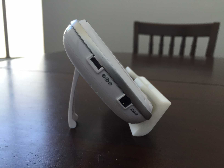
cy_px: 84
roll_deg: -1.4
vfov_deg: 48.2
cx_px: 112
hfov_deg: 61.7
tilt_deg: -13.4
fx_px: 188
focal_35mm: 29
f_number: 2.2
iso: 32
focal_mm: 4.15
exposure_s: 1/40
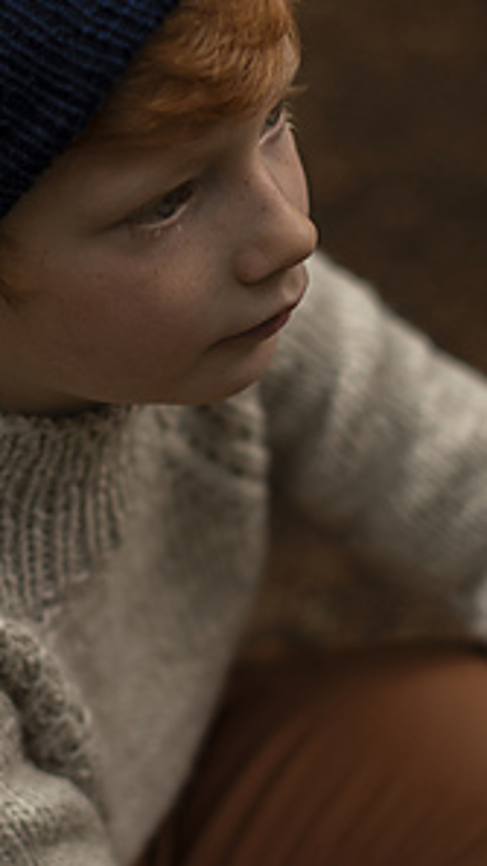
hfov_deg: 10.7
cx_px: 144
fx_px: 2595
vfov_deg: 18.9
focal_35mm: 113
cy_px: 461
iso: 200
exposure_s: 1/125
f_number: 2
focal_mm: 50
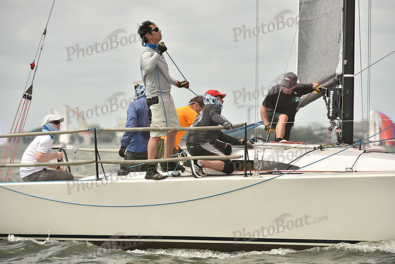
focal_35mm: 270
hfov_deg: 7.6
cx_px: 198
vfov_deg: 5.1
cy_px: 132
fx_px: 2963
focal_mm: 270
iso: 320
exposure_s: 1/1250
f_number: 6.3
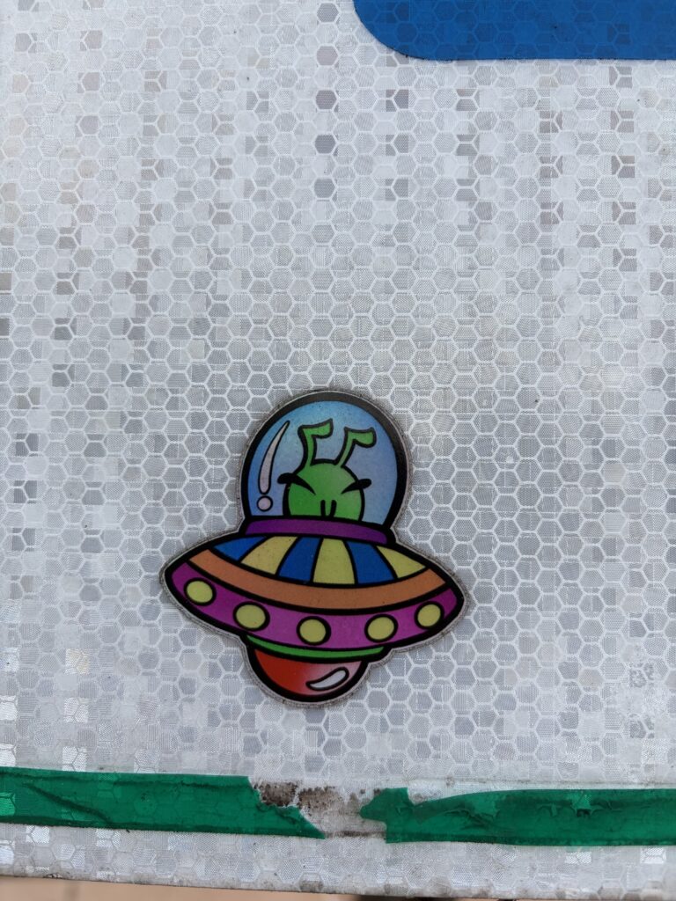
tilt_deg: -1.4
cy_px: 450
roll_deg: -3.1
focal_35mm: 26
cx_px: 338
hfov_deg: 53.1
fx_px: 677
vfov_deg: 67.3
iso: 40
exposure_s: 1/120
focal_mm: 5.96
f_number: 1.6
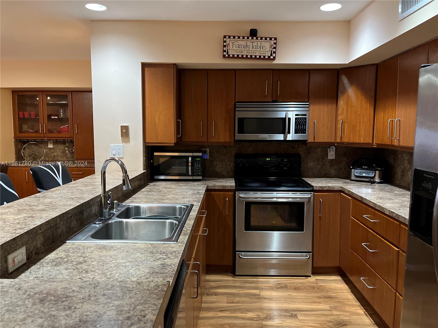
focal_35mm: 26
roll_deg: -0.7
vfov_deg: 53.1
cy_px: 164
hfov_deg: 67.3
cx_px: 219
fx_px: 329
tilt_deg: -6.3
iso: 640
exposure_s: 1/40
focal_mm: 5.1
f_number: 1.6
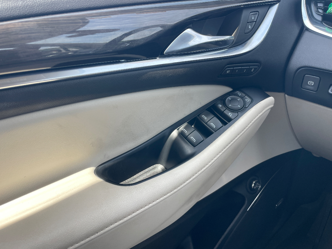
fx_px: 249
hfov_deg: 67.3
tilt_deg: -29.5
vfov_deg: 53.1
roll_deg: +1.1
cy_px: 124
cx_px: 166
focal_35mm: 26
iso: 32
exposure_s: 1/224
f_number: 1.6
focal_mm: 4.2
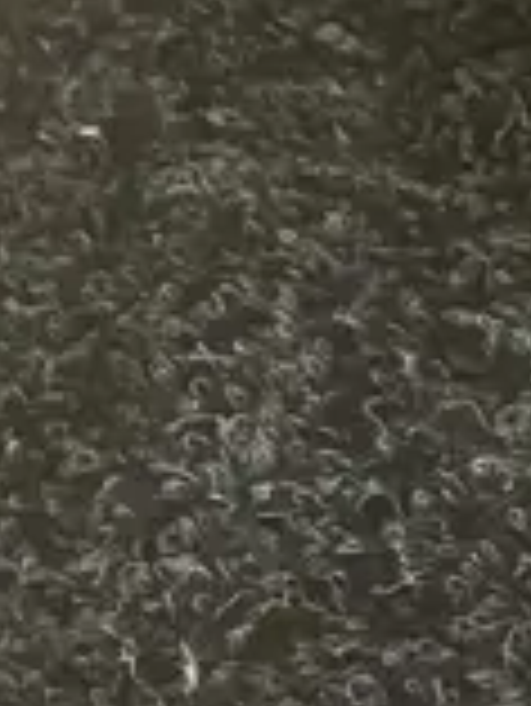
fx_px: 3738
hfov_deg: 7.3
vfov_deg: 10.3
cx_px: 1521
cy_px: -436
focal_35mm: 183
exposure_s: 1/33
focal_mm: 3.99
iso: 320
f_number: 1.8
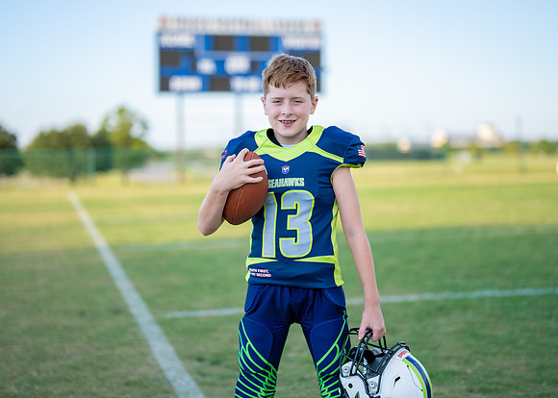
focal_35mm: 60
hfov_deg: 32.8
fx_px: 947
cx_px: 273
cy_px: 178
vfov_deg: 23.7
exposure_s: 1/2000
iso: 100
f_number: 1.2
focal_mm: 50
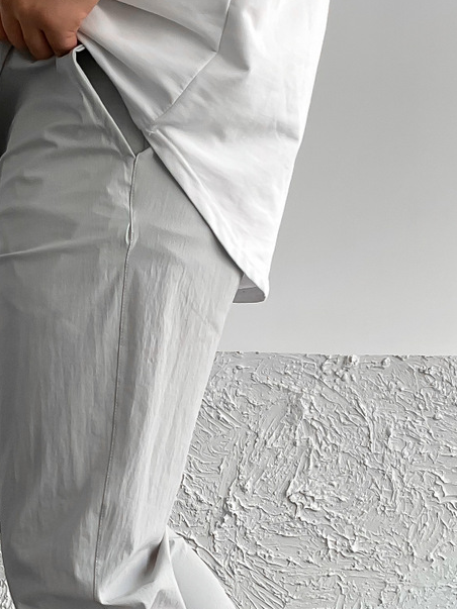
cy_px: 527
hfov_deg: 19.0
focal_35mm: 77
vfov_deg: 24.7
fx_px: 1356
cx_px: 134
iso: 25
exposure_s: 1/120
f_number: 1.8
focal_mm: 3
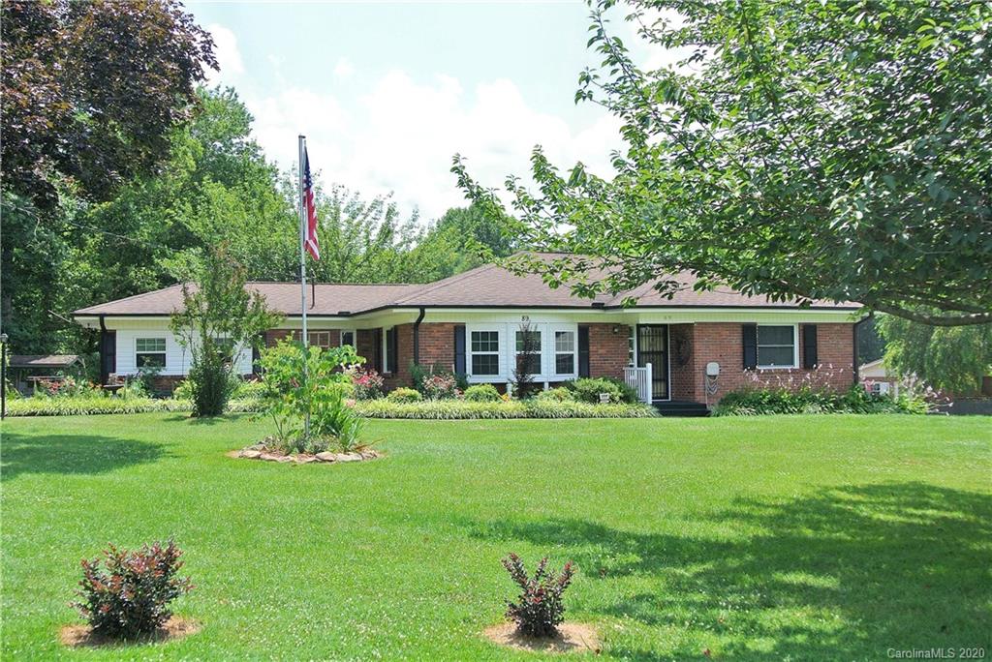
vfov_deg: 36.9
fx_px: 993
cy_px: 331
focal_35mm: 36
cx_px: 496
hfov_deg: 53.1
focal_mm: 13.6
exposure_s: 1/400
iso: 100
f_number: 5
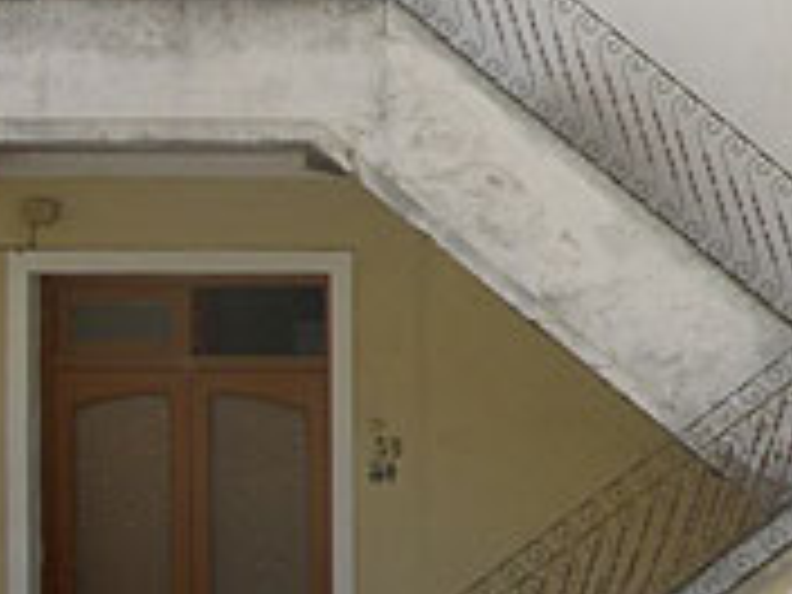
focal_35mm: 97
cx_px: 981
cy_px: 135
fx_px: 2219
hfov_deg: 19.0
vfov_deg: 15.2
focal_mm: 6.3
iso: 50
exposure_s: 1/443
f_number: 2.9
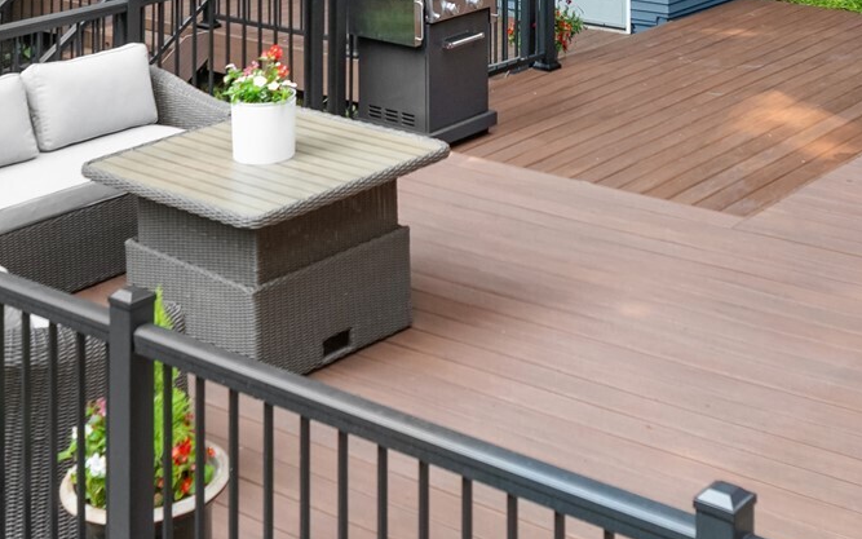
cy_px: -40
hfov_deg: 33.4
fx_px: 1433
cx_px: 516
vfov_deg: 20.4
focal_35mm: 61
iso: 160
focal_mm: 12.29
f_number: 2.8
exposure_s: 1/200
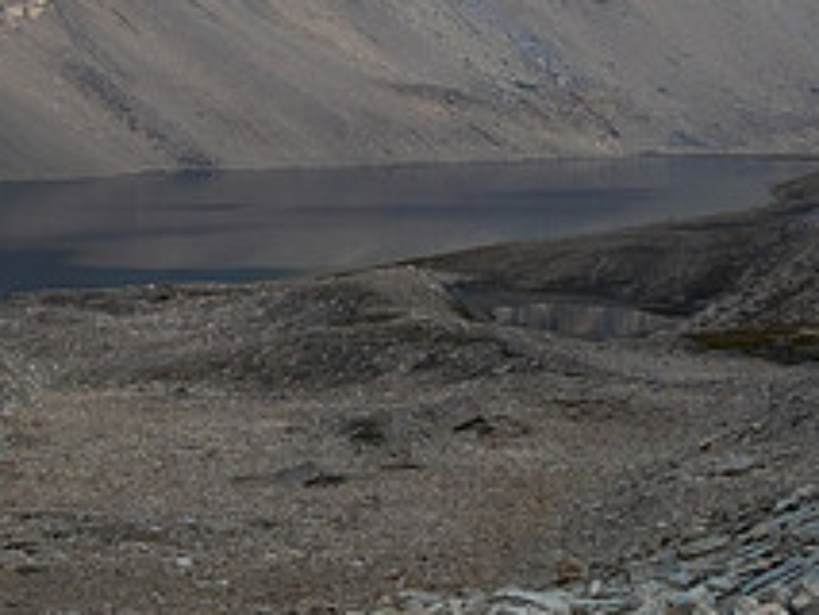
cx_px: 385
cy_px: -86
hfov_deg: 14.5
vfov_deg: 10.8
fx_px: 3220
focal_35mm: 136
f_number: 5.6
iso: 500
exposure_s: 1/60
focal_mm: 25
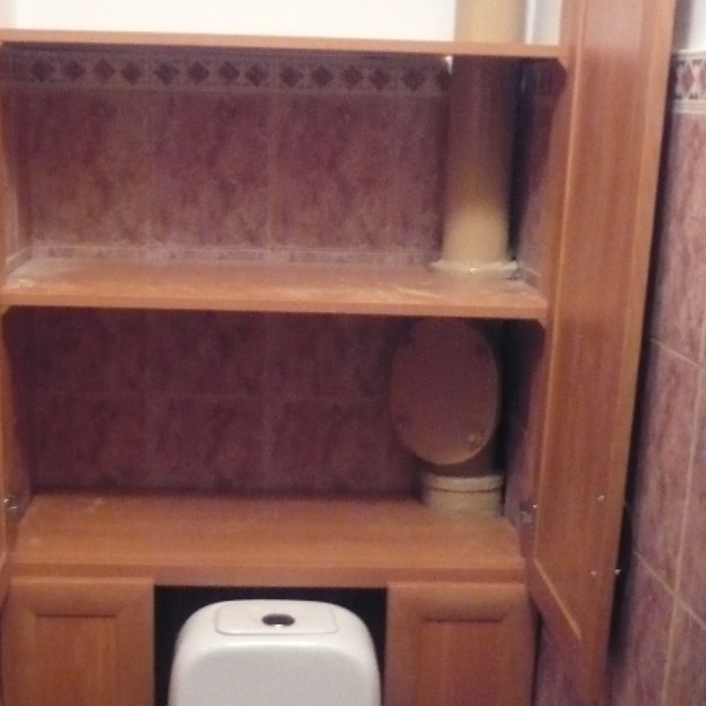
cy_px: 502
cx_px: 325
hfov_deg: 31.1
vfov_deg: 30.7
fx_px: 1269
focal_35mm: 55
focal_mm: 5.8
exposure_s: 1/10
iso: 800
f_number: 2.8
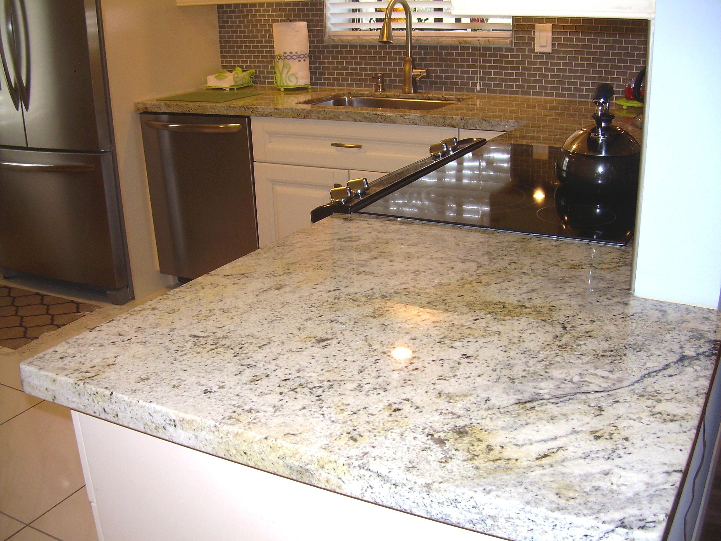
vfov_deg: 37.7
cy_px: 270
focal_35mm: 38
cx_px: 360
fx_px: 791
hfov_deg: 49.0
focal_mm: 6.3
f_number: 2.8
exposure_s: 1/60
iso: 50
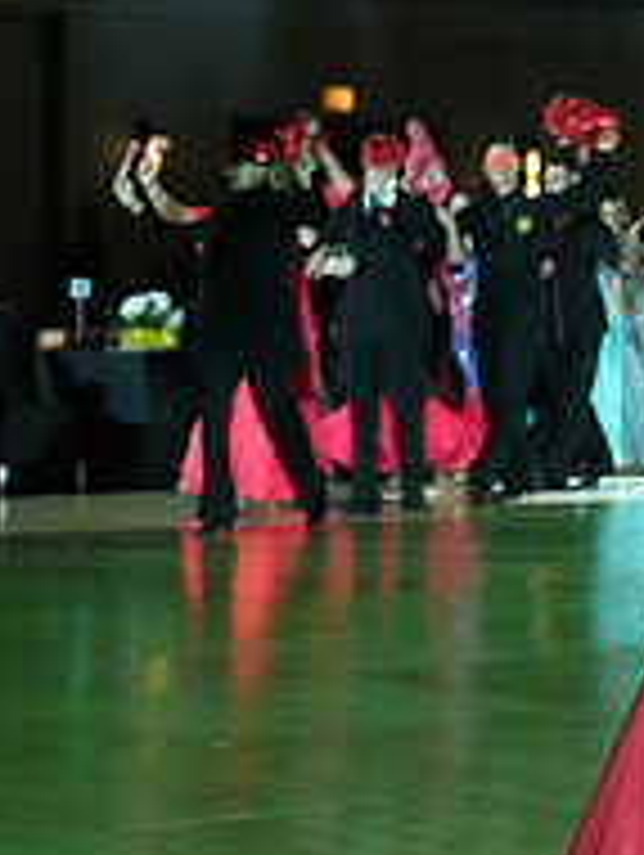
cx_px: 1112
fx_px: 3193
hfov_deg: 10.9
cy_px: 358
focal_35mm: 129
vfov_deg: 15.3
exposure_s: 1/400
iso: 4000
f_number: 4.5
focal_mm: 44
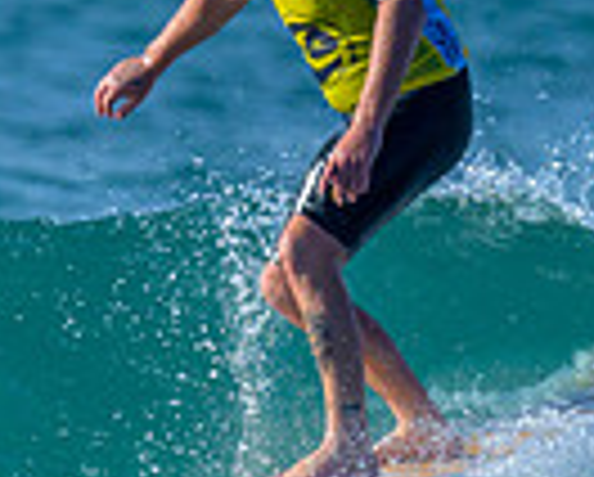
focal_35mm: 4520
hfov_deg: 0.4
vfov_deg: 0.3
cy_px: 203
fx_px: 79580
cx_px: -4
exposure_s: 1/2000
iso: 320
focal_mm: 800
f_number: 6.3
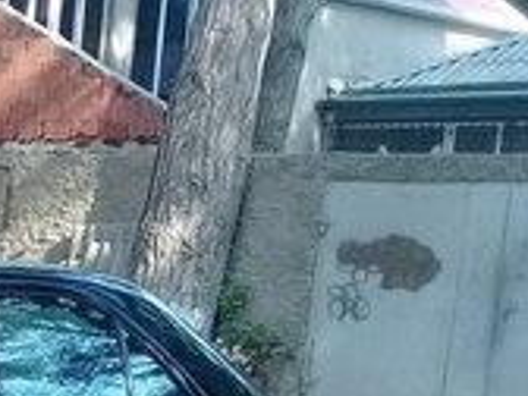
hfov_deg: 13.9
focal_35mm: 122
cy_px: 624
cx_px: -493
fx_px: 1861
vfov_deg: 11.6
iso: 64
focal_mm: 3.3
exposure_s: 1/189
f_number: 2.2
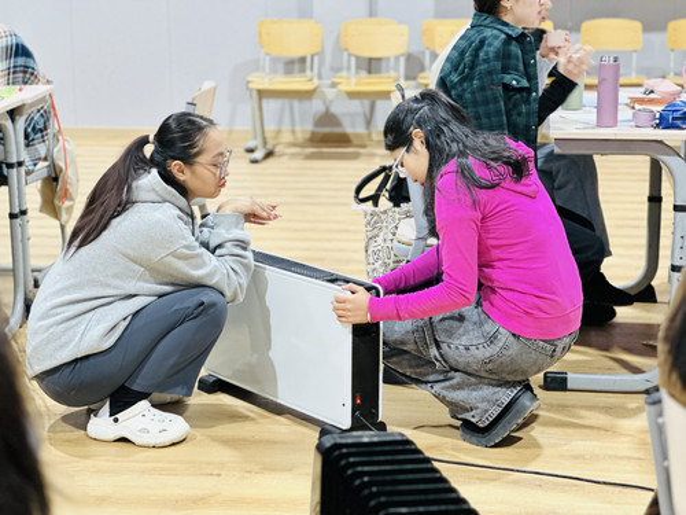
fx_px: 1526
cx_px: 343
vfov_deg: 19.1
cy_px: 258
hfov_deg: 25.3
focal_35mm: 77
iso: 320
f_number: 2.8
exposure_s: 1/33
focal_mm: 9
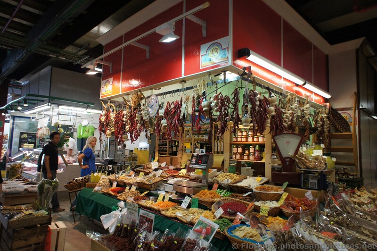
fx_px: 251
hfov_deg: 73.8
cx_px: 188
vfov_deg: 53.1
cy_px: 126
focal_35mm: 24
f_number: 4
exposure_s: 1/160
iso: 1000
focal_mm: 16
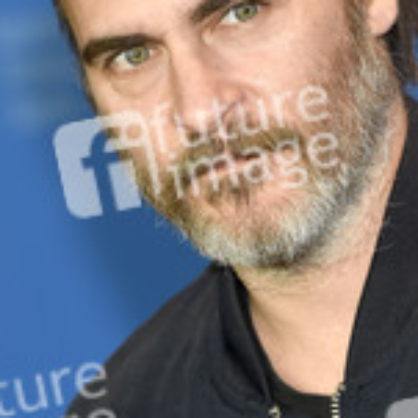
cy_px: 291
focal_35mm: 608
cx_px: 277
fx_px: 8306
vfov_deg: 2.9
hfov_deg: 2.9
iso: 640
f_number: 3.5
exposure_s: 1/400
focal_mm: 180
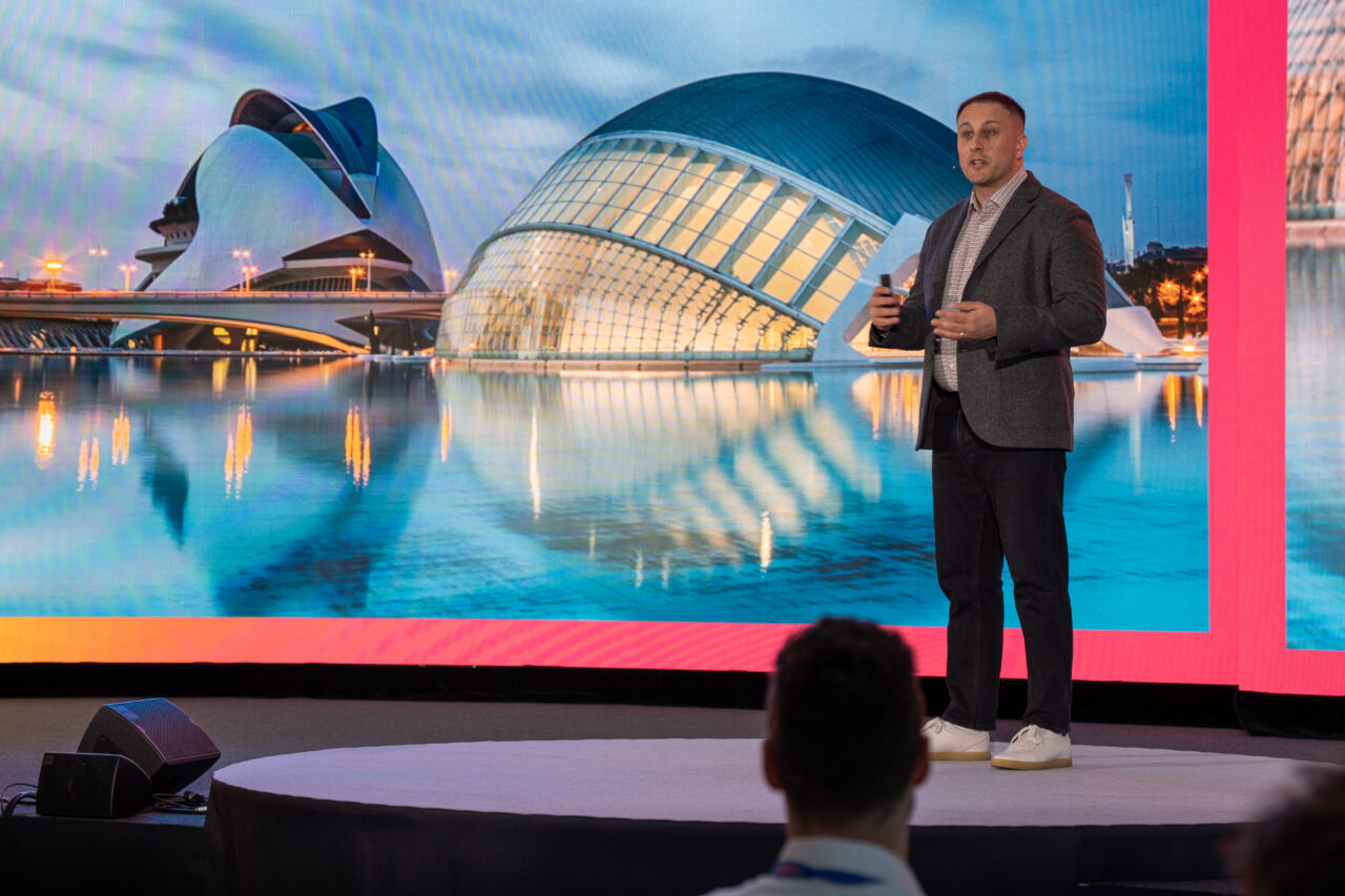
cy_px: 448
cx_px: 672
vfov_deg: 15.9
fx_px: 3212
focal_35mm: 86
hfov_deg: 23.6
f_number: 2.8
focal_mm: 57.9
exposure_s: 1/100
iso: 200
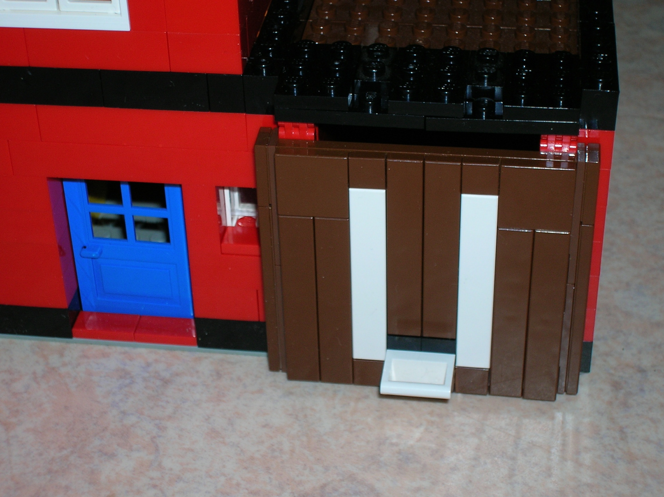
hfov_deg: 25.0
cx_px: 332
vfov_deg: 18.9
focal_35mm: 78
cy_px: 248
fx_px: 1495
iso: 50
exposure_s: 1/60.1
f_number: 4.1
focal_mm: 13
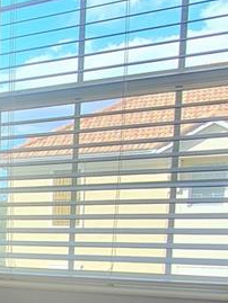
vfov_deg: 31.4
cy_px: 282
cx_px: -130
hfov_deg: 20.8
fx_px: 509
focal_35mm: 58
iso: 125
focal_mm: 1.8
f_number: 2.2
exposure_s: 1/120
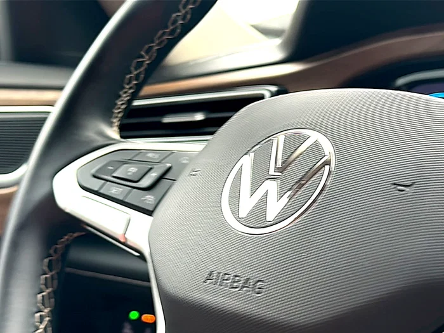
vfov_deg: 30.9
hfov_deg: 40.4
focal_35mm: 47
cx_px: 222
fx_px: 603
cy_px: 166
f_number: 1.78
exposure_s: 1/43
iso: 64
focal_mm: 6.86
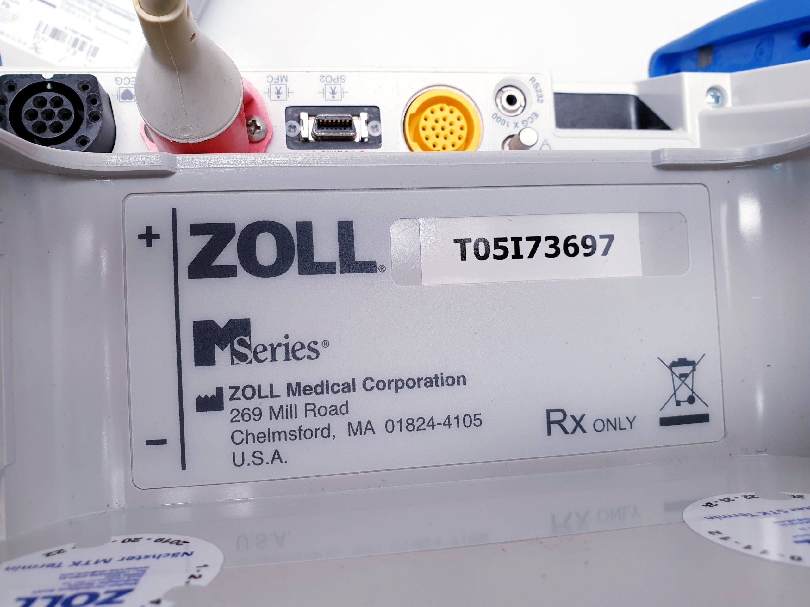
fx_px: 608
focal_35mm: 26
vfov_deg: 53.1
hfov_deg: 67.3
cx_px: 405
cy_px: 304
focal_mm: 4.3
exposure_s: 1/50
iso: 80
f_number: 2.4
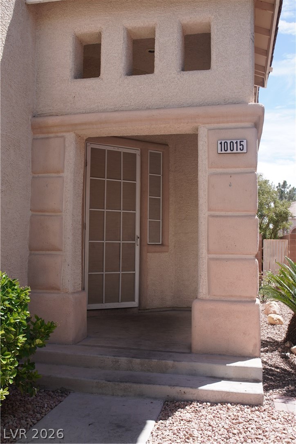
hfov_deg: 38.4
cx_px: 148
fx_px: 425
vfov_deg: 55.1
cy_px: 222
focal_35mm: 34
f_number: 4.5
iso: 100
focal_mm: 23
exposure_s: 1/320
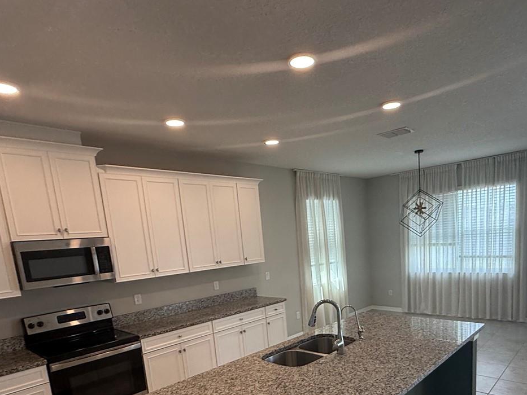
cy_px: 298
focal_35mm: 24
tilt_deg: -6.0
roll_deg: +4.0
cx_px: 305
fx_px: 365
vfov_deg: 54.1
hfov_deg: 71.1
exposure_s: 1/99
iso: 100
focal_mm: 2.22
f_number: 2.2
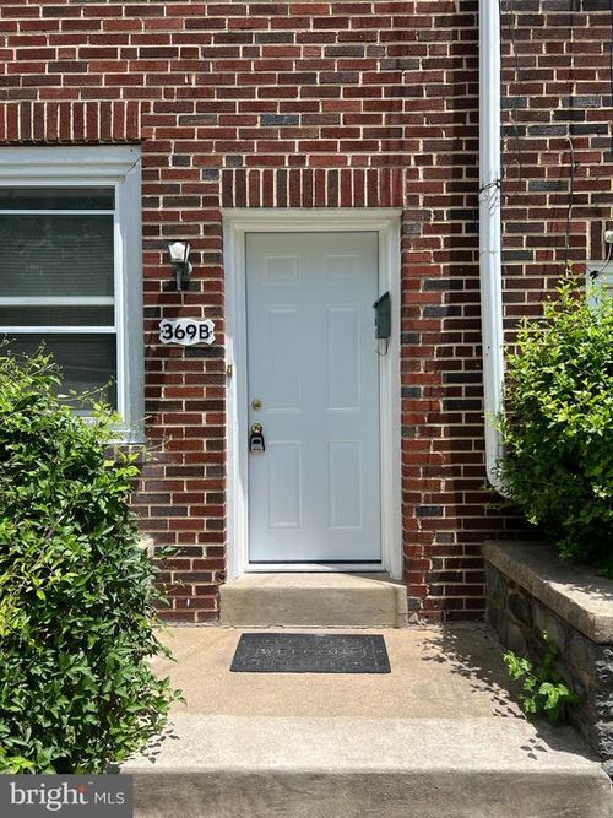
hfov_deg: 53.0
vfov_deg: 67.3
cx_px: 306
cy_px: 409
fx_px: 614
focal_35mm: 26
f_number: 1.5
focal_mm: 5.7
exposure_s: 1/3968
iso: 50
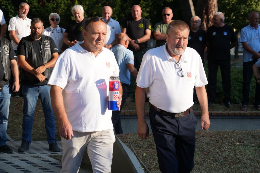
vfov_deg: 10.7
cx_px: 130
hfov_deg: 16.0
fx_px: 925
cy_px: 86
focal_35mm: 128
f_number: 6.3
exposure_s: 1/250
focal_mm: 128
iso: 100
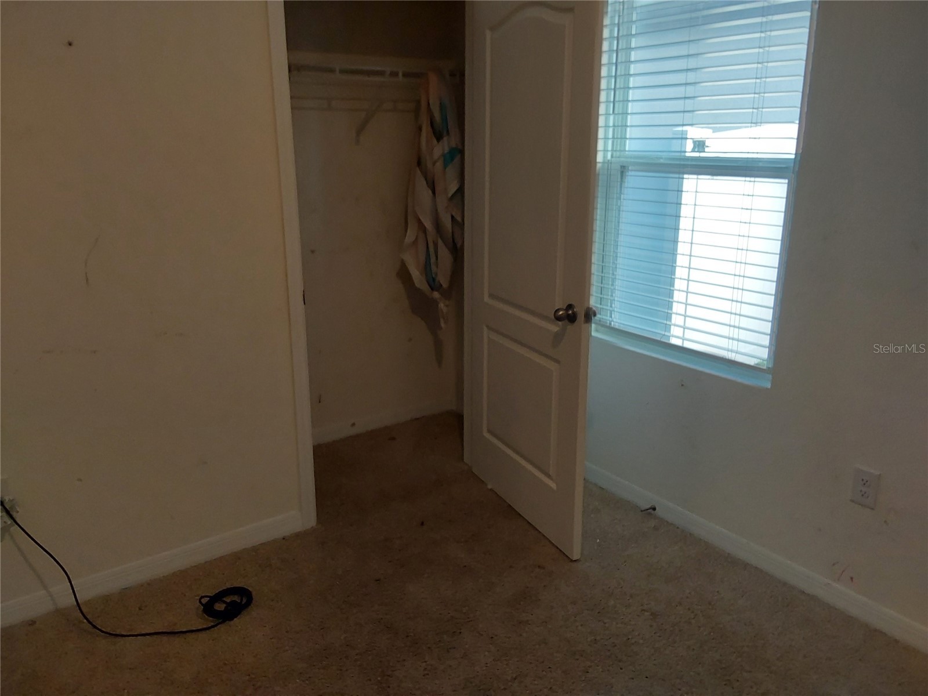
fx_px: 751
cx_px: 464
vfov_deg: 49.7
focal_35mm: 28
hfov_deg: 63.4
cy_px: 348
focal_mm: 2.91
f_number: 1.9
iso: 80
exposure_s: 1/60
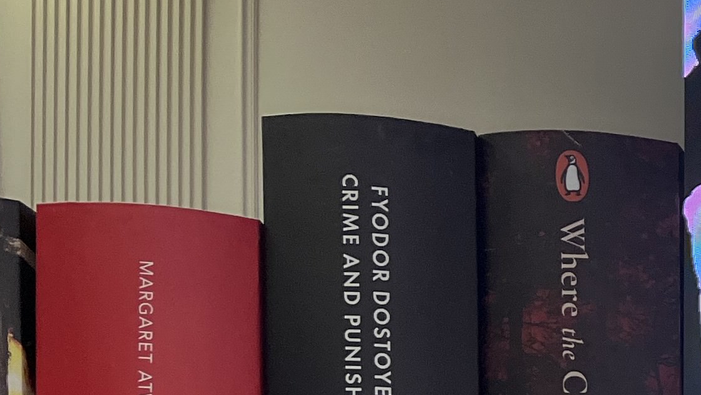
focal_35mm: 102
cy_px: 824
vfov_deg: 10.7
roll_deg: -0.7
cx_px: 1217
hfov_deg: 17.5
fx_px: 1896
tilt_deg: -3.0
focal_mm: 5.1
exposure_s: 1/97
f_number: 1.6
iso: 100
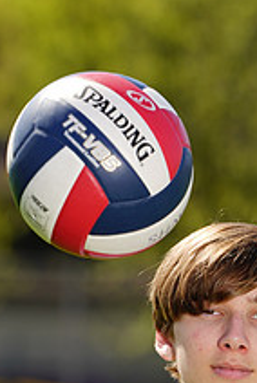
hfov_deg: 1.8
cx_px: 256
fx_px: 8133
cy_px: 499
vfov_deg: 2.7
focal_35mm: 762
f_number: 7.1
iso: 64
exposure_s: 1/200
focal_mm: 279
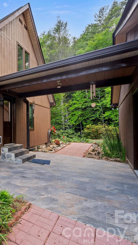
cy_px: 120
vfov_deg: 83.8
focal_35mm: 21
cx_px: -15
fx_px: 137
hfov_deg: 41.9
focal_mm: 13
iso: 160
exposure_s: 1/6
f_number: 9
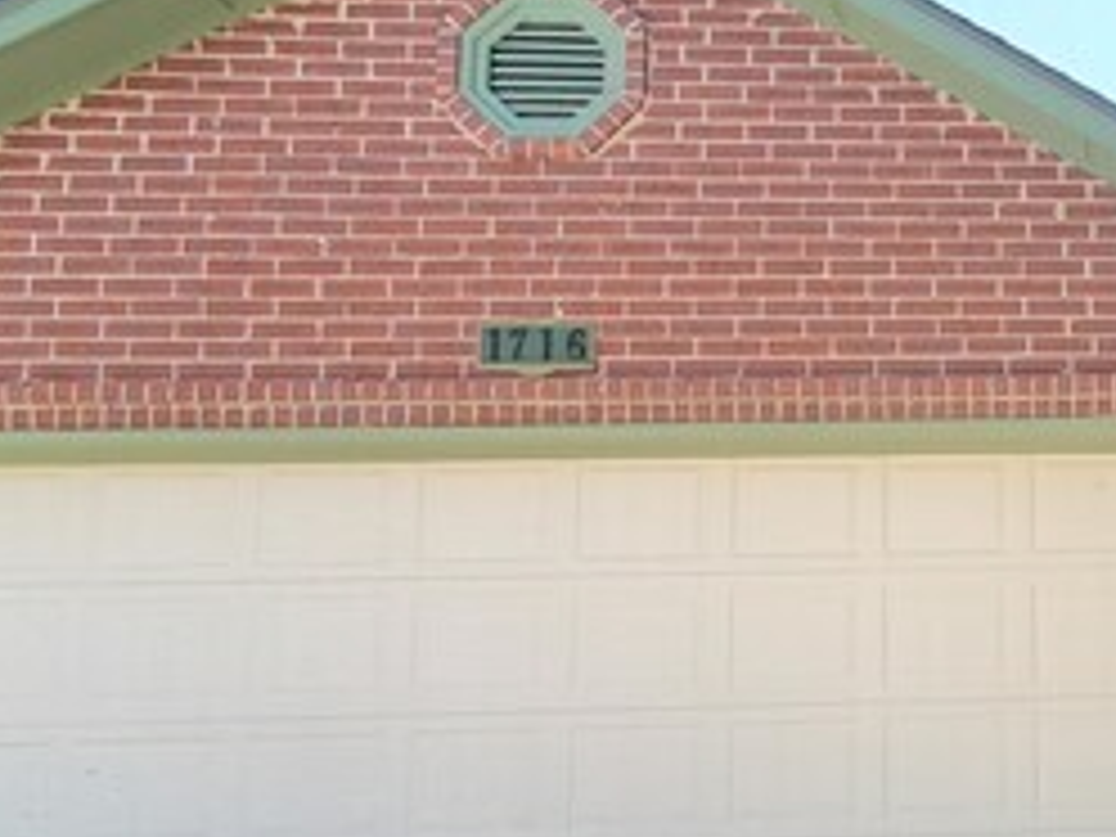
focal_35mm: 35
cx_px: 1262
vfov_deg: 39.6
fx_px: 1128
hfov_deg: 40.8
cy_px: 630
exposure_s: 1/132
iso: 50
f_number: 2.2
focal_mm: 1.8
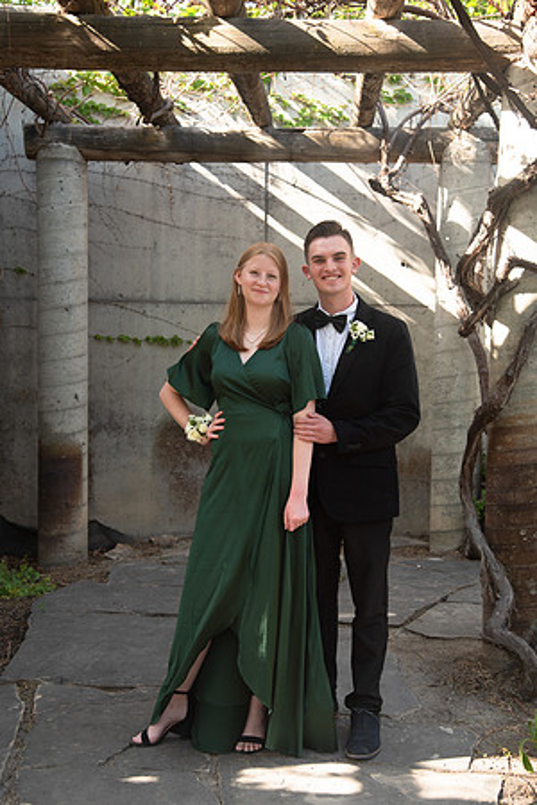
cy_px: 402
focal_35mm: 52
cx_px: 268
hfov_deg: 26.0
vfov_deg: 38.2
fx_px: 1163
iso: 200
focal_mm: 52
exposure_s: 1/200
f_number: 5
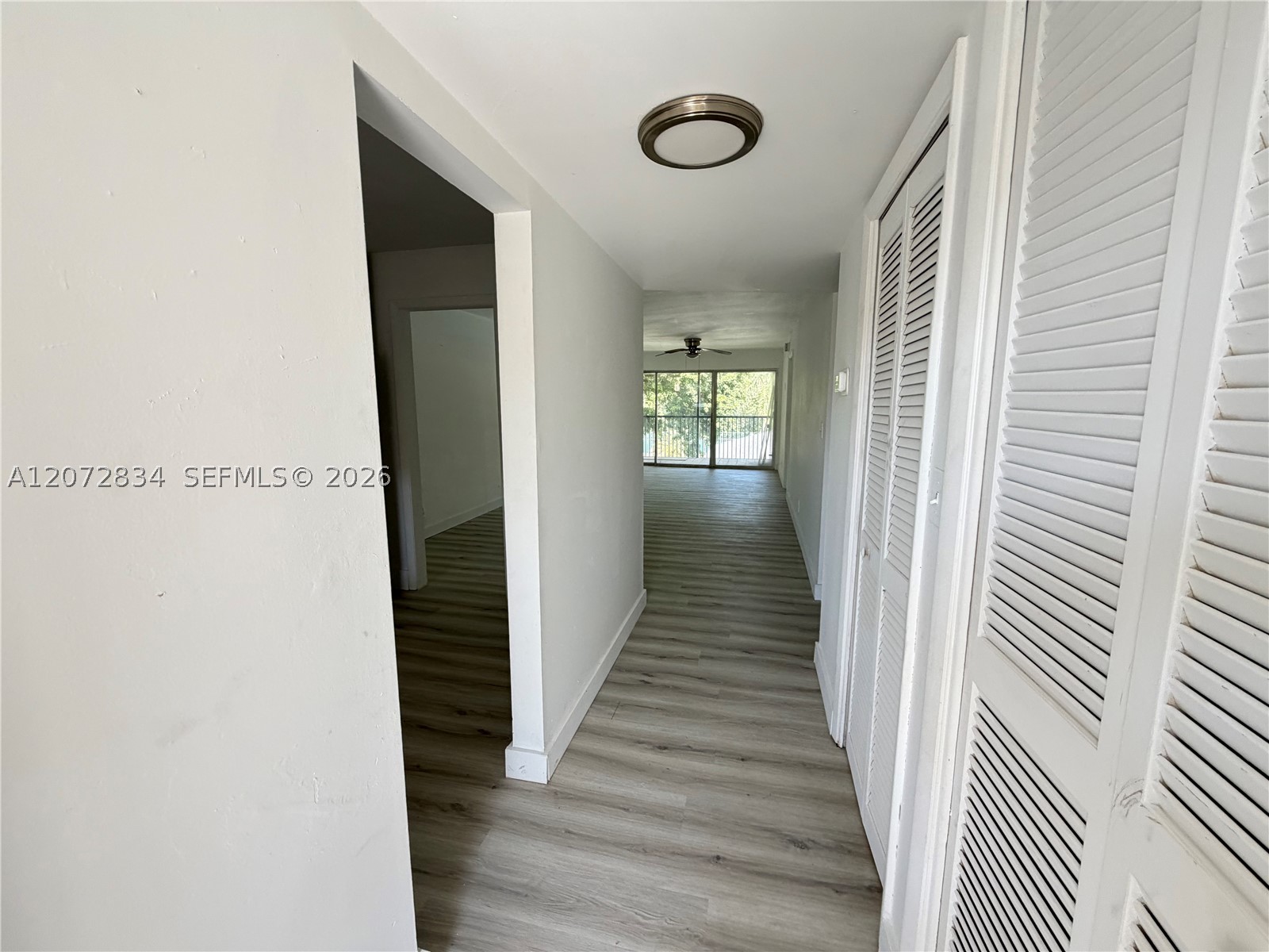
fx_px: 513
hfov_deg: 102.1
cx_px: 634
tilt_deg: -9.5
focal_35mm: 14
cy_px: 476
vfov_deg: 85.7
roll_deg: +0.1
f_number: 2.2
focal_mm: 2.22
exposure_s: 1/121
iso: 200
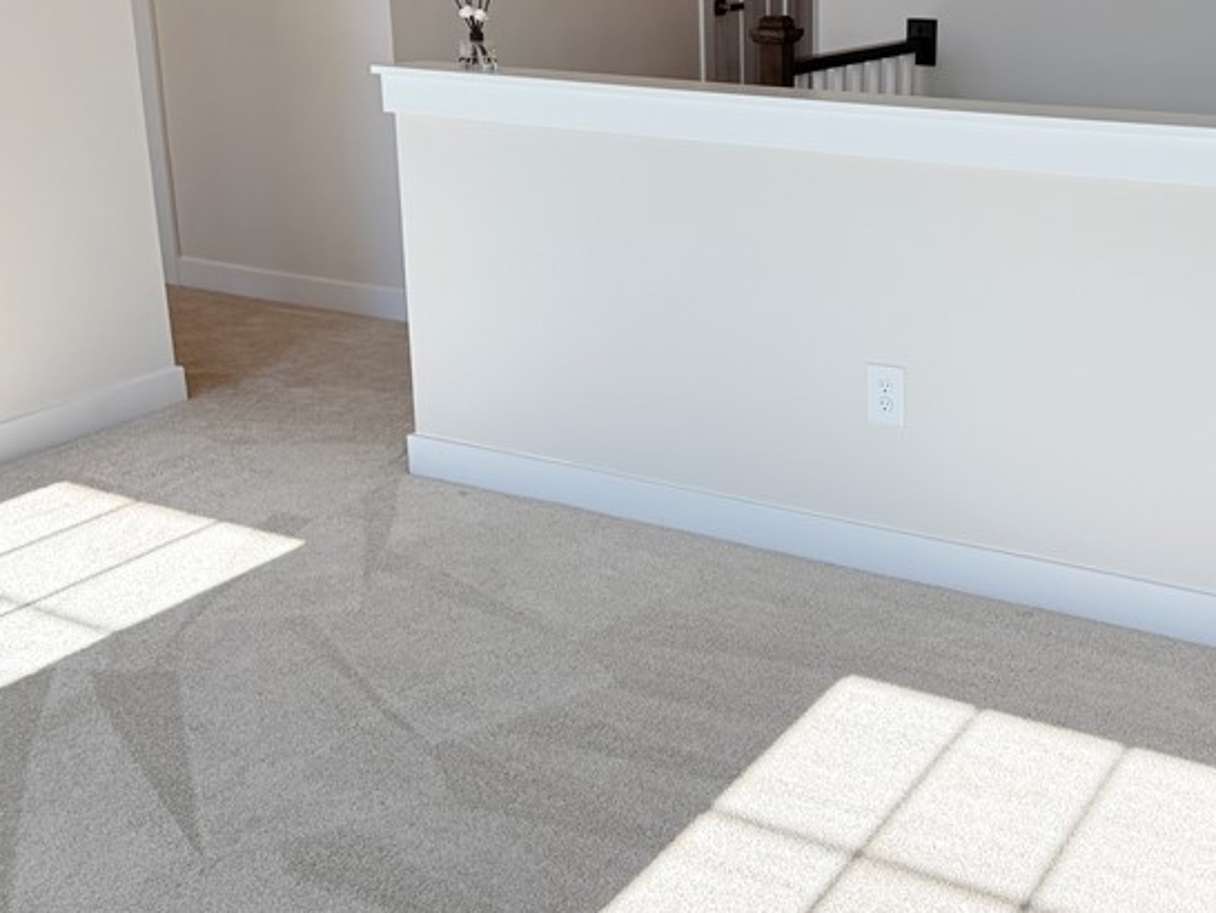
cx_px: 824
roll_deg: +0.0
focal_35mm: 45
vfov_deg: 32.1
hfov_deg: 41.4
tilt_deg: -15.3
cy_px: 350
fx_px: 1581
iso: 100
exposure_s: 1/943
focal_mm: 6.76
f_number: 1.78
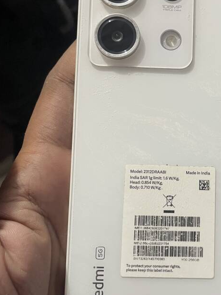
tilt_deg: -53.6
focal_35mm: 42
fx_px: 358
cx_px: 176
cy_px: 143
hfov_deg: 33.4
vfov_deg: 44.8
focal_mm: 4.2
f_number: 1.6
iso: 125
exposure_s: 1/50
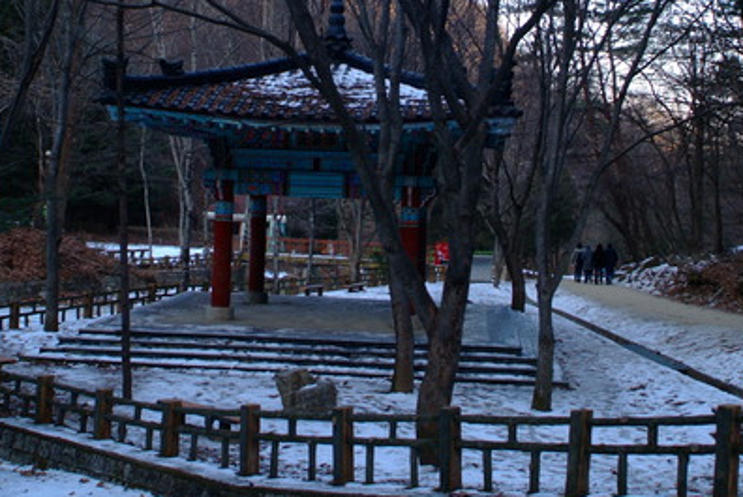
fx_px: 1095
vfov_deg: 25.4
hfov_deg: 37.5
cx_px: 402
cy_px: 150
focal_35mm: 53
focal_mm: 20
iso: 200
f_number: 4.8
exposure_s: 1/90
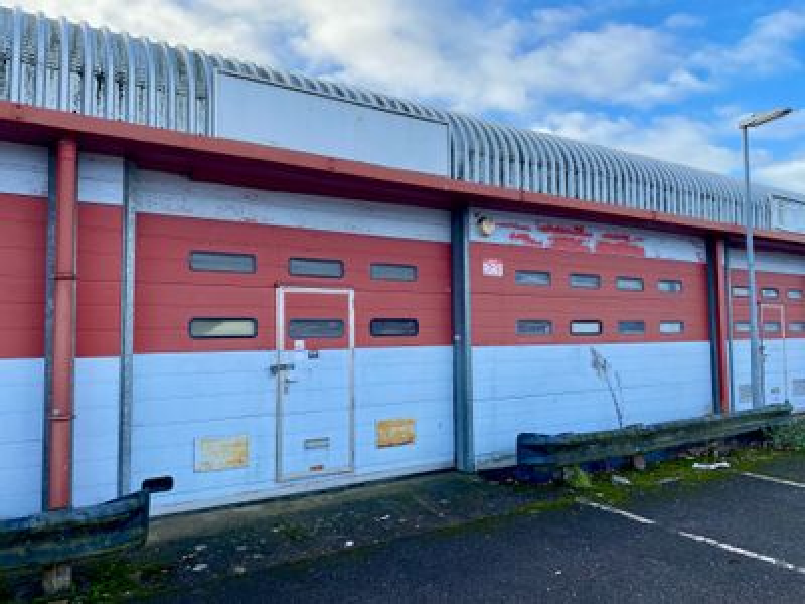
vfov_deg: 53.1
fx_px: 605
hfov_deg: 67.3
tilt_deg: +1.9
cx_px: 402
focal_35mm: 26
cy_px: 302
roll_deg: +1.0
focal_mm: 4.25
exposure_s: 1/690
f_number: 1.8
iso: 32
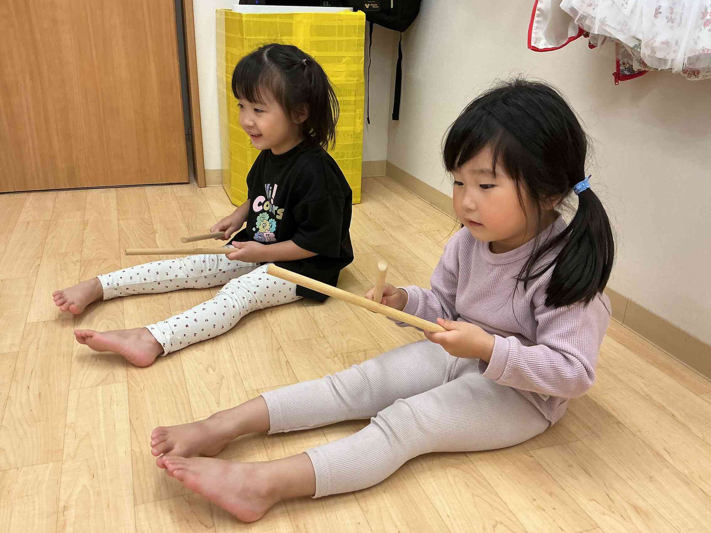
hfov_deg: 56.8
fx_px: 657
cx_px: 352
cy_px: 292
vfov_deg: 44.1
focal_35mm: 32
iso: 64
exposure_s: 1/100
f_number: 1.8
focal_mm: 3
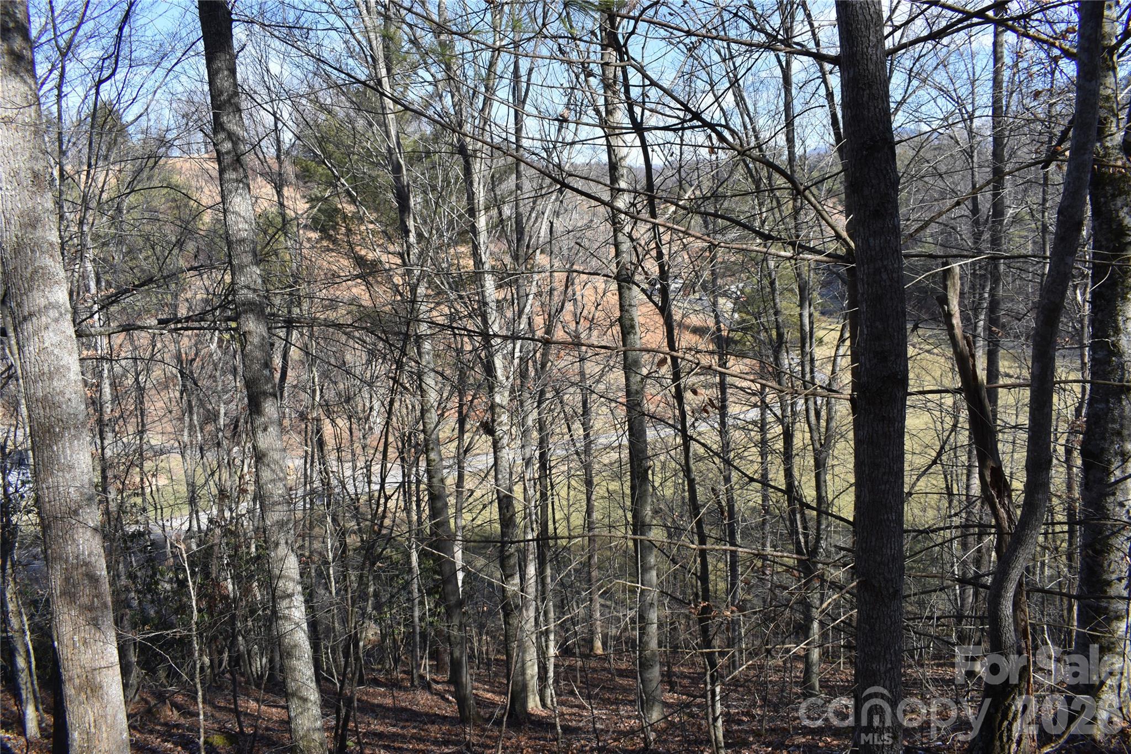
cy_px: 377
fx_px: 848
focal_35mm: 27
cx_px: 566
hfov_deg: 67.4
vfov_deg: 47.9
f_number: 8
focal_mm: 18
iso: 200
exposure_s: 1/250
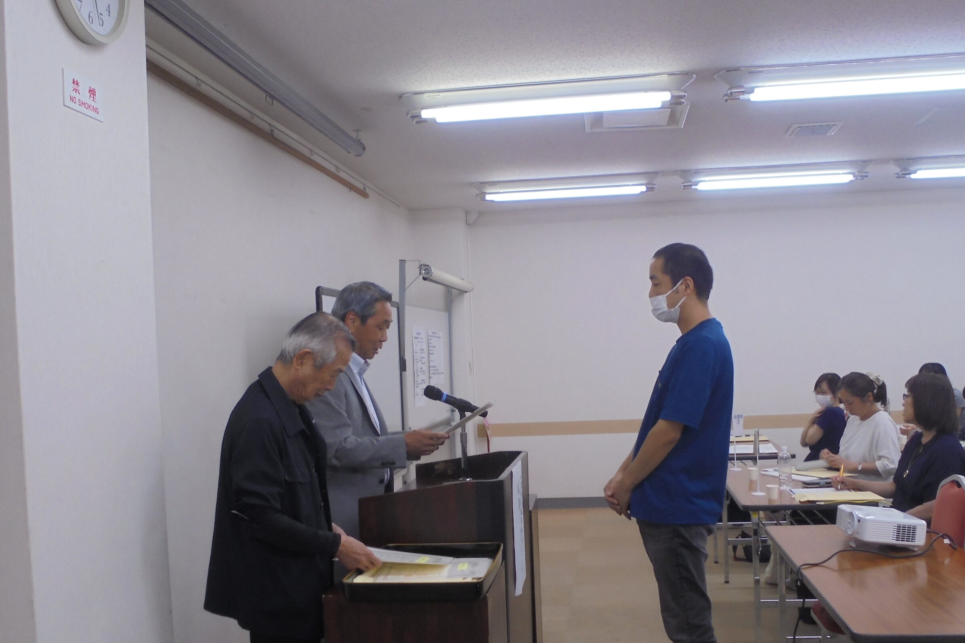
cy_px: 364
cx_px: 473
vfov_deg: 35.0
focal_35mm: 38
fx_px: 1019
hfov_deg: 50.7
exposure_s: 1/30
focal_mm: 6.1
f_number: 4
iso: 160
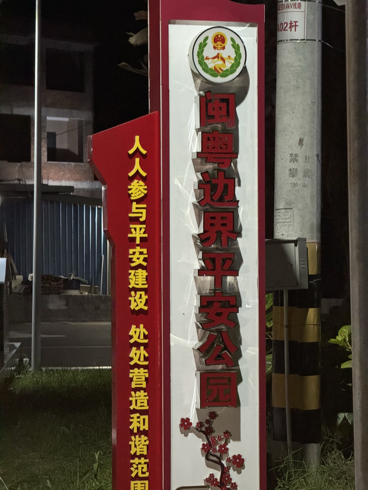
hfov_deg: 12.3
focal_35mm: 120
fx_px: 1701
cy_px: 245
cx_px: 184
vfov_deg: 16.4
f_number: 2.8
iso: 1600
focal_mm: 15.66
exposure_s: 1/30
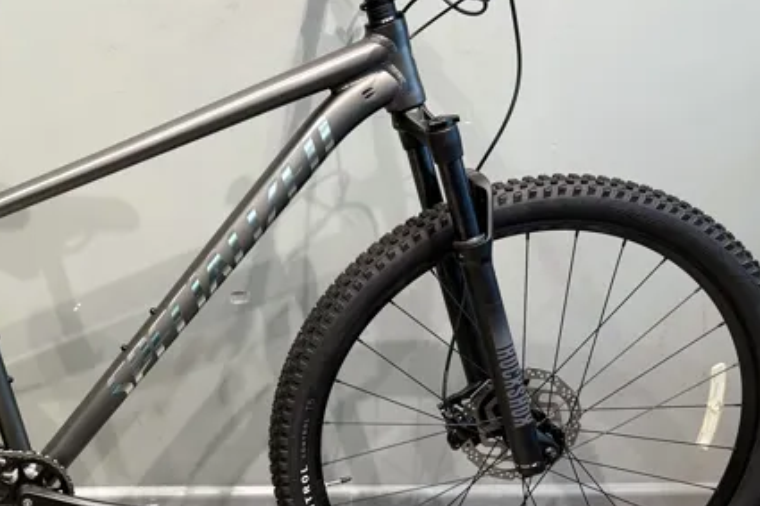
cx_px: 116
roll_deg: -1.3
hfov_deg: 39.7
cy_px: 347
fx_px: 992
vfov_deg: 28.4
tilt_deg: -18.4
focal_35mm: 47
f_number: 1.78
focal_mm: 6.76
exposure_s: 1/100
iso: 160
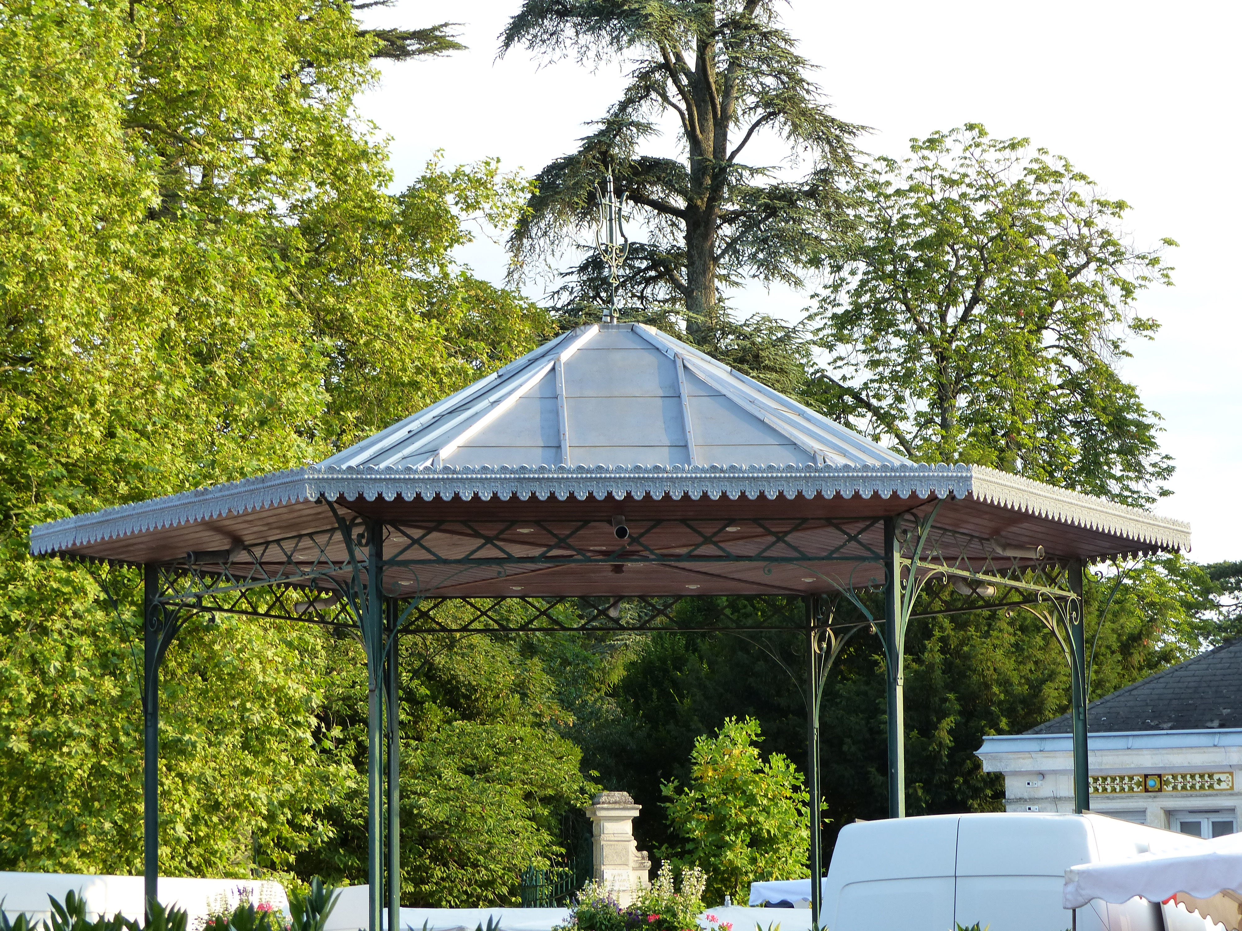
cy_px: 466
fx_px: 3731
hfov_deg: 18.9
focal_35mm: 104
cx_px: 621
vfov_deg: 14.2
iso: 160
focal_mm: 18.7
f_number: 4
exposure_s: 1/200
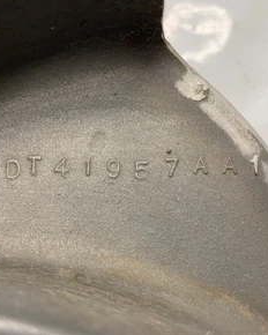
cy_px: 164
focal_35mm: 35
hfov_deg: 42.2
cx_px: 124
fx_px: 347
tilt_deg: -84.5
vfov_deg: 51.5
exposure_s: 1/81
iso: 100
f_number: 1.8
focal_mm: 4.25
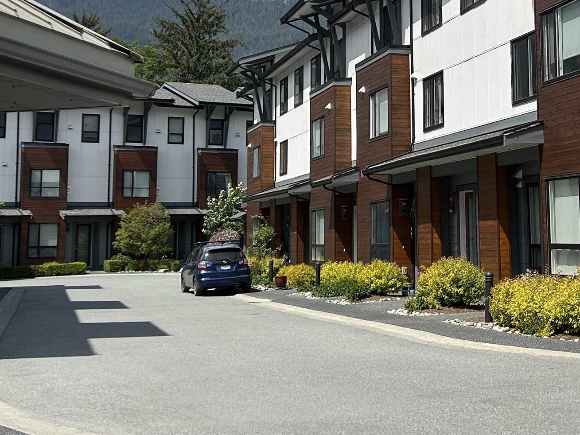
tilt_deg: +7.8
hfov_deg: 31.3
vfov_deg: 23.7
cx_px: 414
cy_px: 92
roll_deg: +0.4
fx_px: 1022
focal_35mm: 61
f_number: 1.5
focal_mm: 5.7
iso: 50
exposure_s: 1/8000
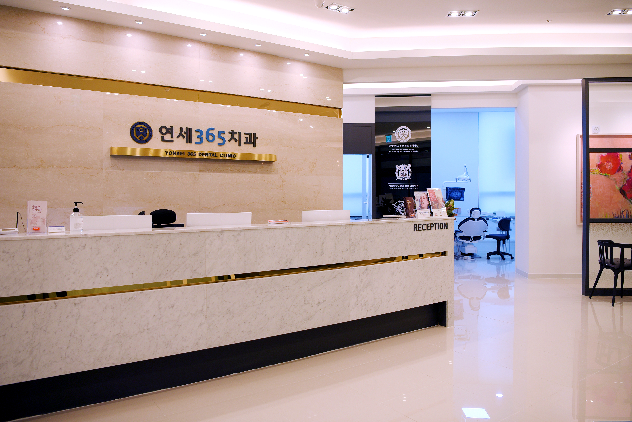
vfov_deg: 81.3
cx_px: 316
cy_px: 211
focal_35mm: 14
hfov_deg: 104.2
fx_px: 246
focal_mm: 14
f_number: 3.2
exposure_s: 1/80
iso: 100
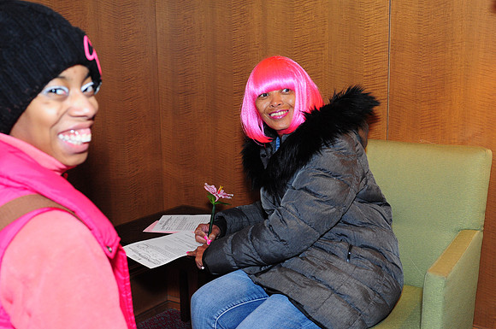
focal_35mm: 44
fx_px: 598
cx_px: 248
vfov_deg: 30.8
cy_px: 164
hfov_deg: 45.0
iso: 800
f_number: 4.5
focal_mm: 29
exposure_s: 1/60
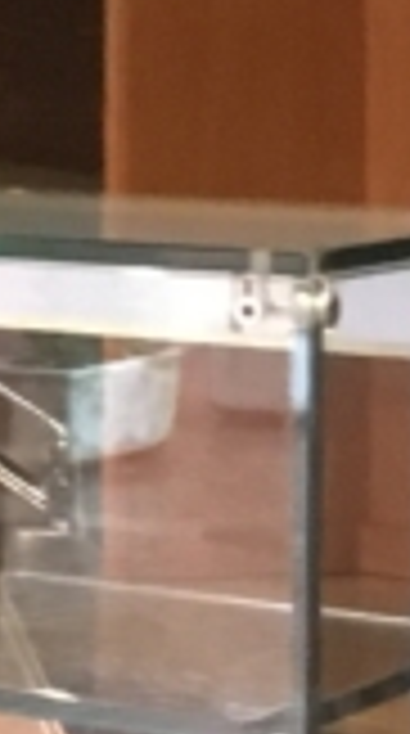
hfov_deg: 8.4
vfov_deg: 18.3
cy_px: 27
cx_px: -901
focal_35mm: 115
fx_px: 2235
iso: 250
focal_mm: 4.15
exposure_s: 1/17
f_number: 2.2
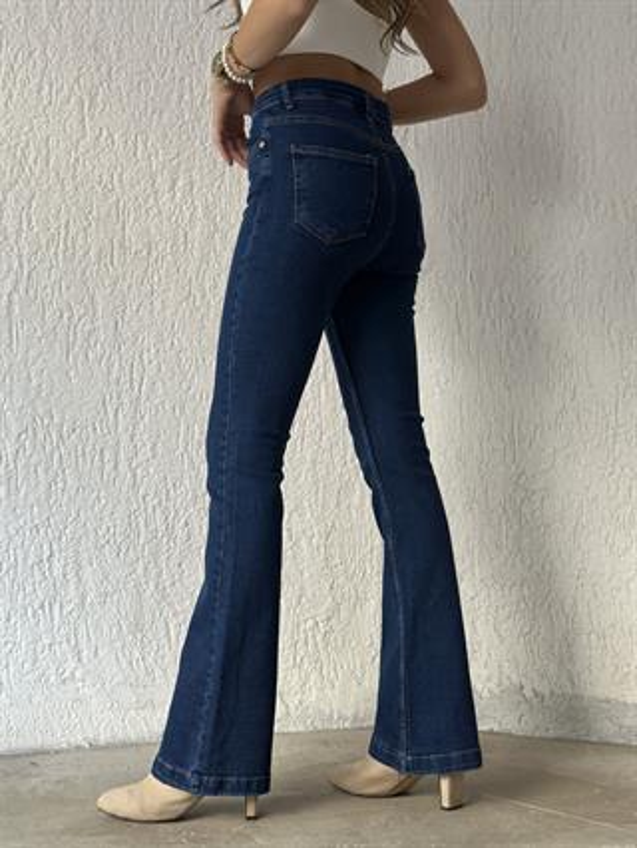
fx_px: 1177
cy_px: 424
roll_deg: +0.0
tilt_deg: +1.8
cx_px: 318
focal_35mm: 48
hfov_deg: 30.3
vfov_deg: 39.6
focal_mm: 6.86
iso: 250
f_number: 1.78
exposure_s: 1/60
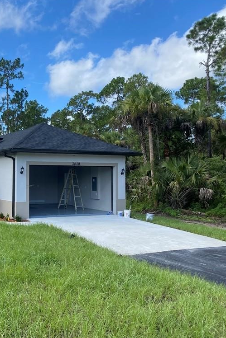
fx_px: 348
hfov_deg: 33.1
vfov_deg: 51.9
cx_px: 2
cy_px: 171
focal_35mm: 37
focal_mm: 4.25
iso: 32
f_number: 1.8
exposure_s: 1/1543
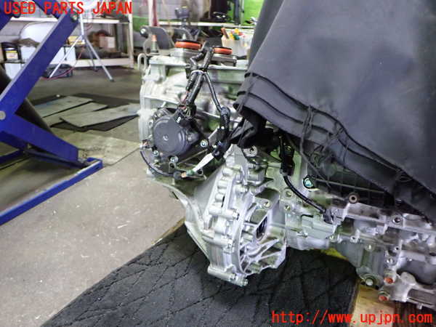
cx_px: 218
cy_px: 164
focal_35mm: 28
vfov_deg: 49.7
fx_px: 353
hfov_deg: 63.4
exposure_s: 1/30
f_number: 2.2
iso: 500
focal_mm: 5.05
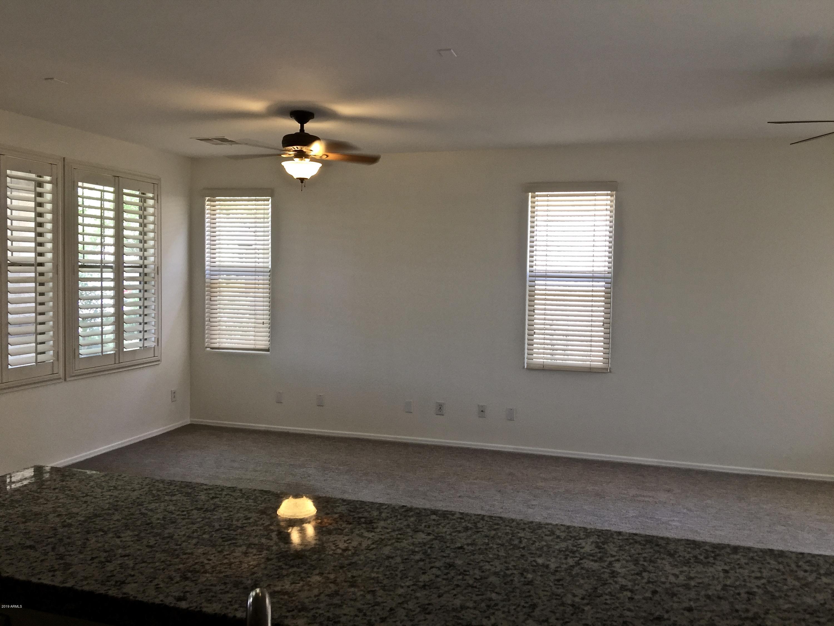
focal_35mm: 29
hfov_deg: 61.7
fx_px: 699
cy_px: 313
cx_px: 417
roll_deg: -1.6
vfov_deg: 48.2
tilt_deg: -2.1
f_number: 2.2
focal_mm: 4.15
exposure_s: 1/40
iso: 32
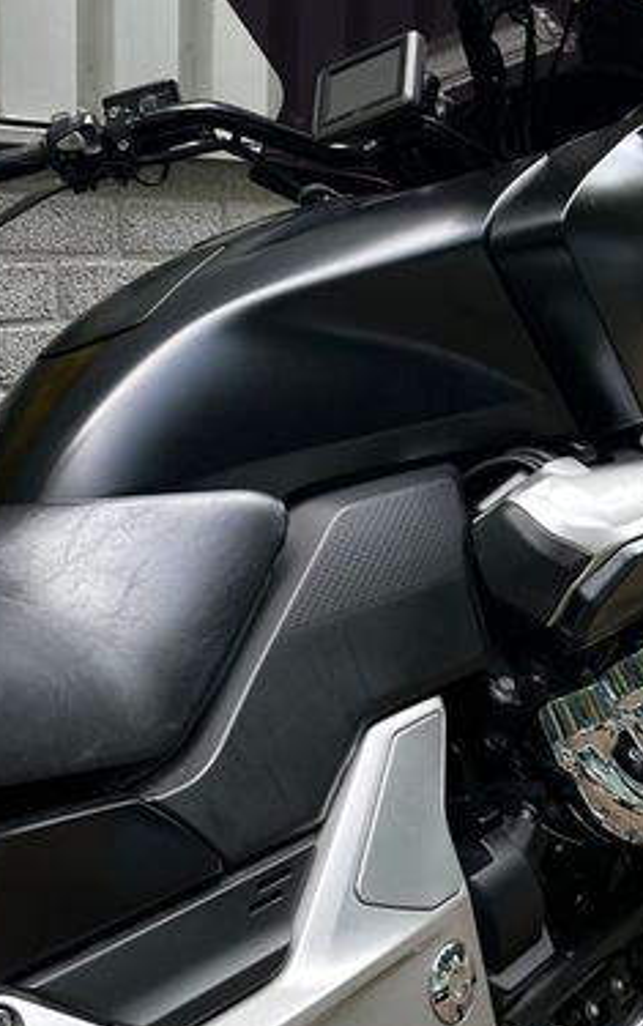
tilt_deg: -9.2
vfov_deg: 42.4
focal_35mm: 47
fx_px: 1315
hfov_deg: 27.3
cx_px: 443
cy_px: 410
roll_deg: -1.6
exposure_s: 1/156
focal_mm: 5.1
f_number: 1.6
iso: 40
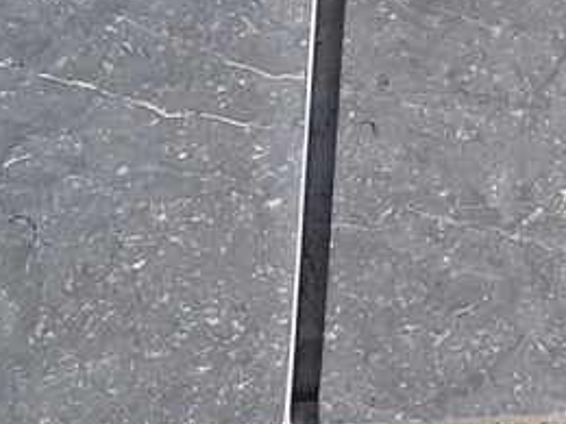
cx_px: 766
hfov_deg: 17.5
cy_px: 246
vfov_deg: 14.2
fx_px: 1700
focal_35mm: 104
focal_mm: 2.91
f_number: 1.9
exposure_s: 1/1357
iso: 40
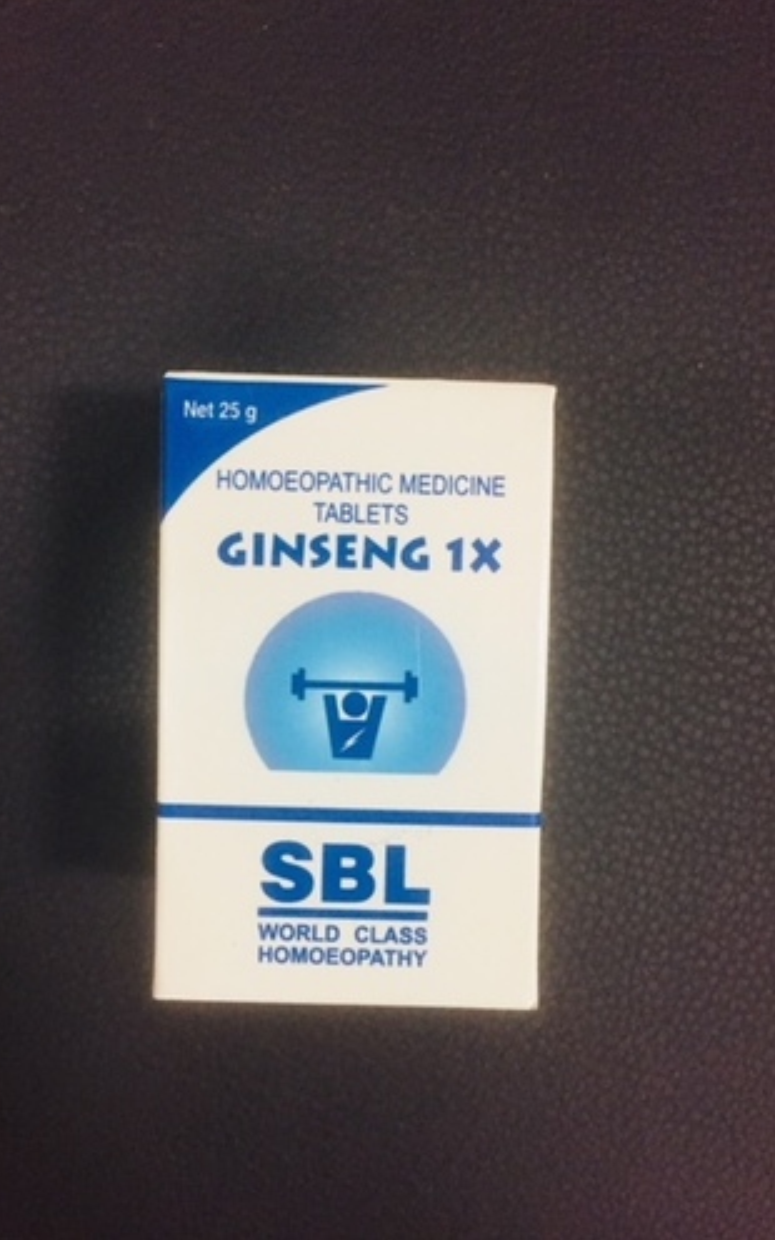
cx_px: 349
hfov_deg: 40.6
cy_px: 618
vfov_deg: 61.2
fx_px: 1048
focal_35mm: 31
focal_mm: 4.15
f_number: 2.2
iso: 200
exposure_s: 1/33
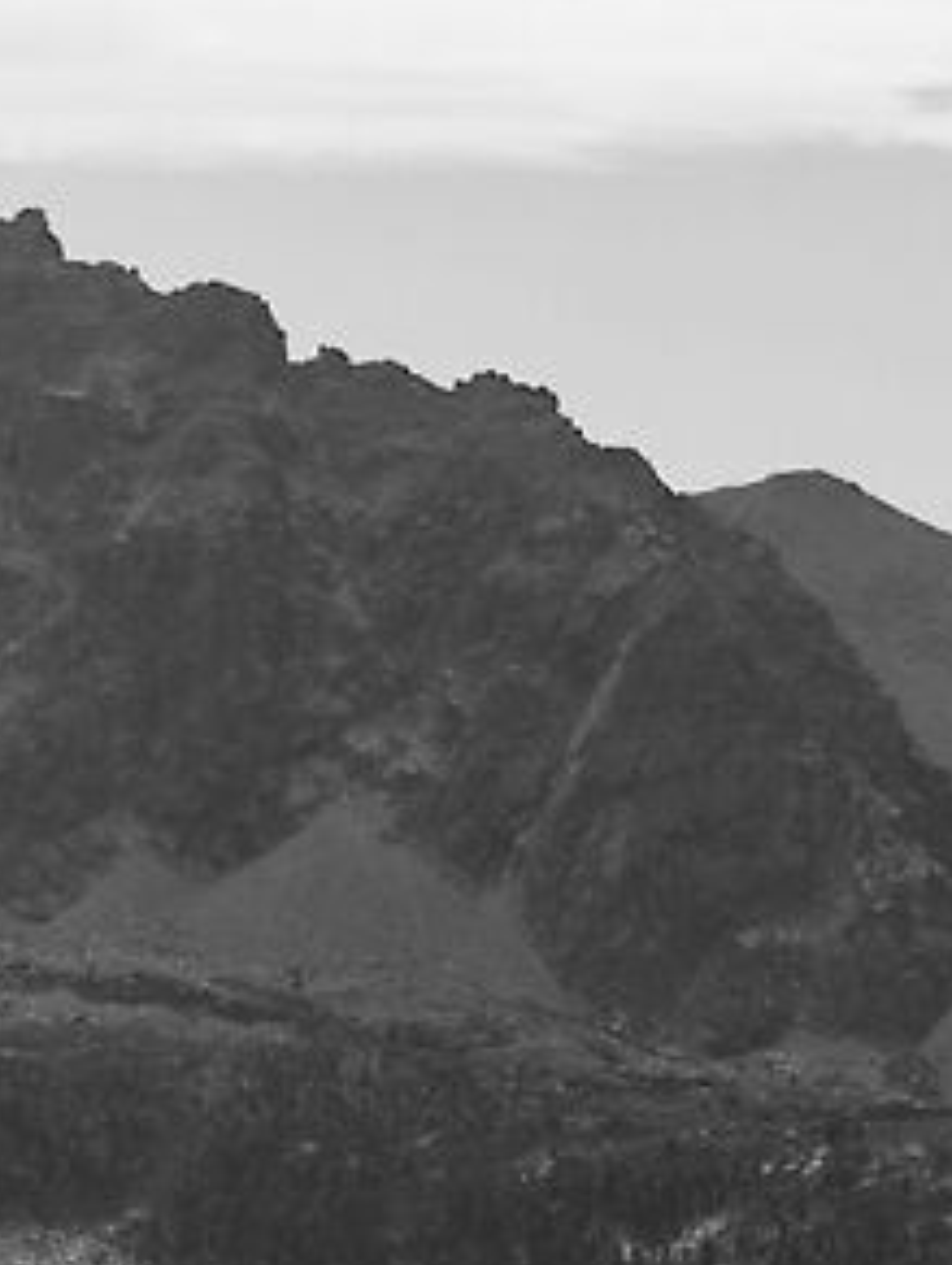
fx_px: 11891
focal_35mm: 325
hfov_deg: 4.5
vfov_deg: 6.1
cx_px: -904
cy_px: 1378
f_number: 11
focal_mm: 41
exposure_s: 1/160
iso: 100
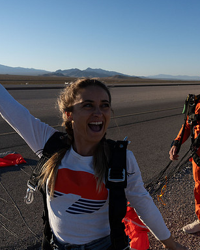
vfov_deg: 52.9
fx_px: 252
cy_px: 125
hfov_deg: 43.0
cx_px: 125
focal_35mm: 34
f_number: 9
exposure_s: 1/2000
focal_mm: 24
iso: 800
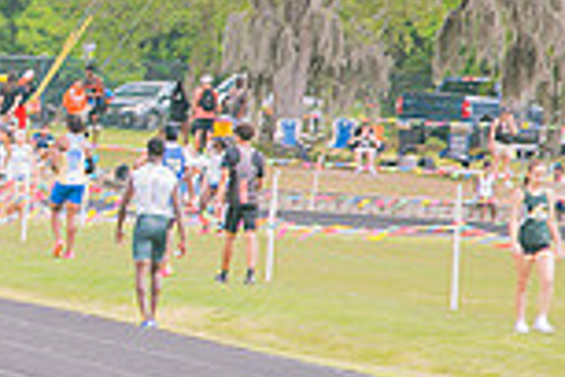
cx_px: -137
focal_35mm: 455
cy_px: 118
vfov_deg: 3.0
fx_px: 7140
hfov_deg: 4.5
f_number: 4
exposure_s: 1/200
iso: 200
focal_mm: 120
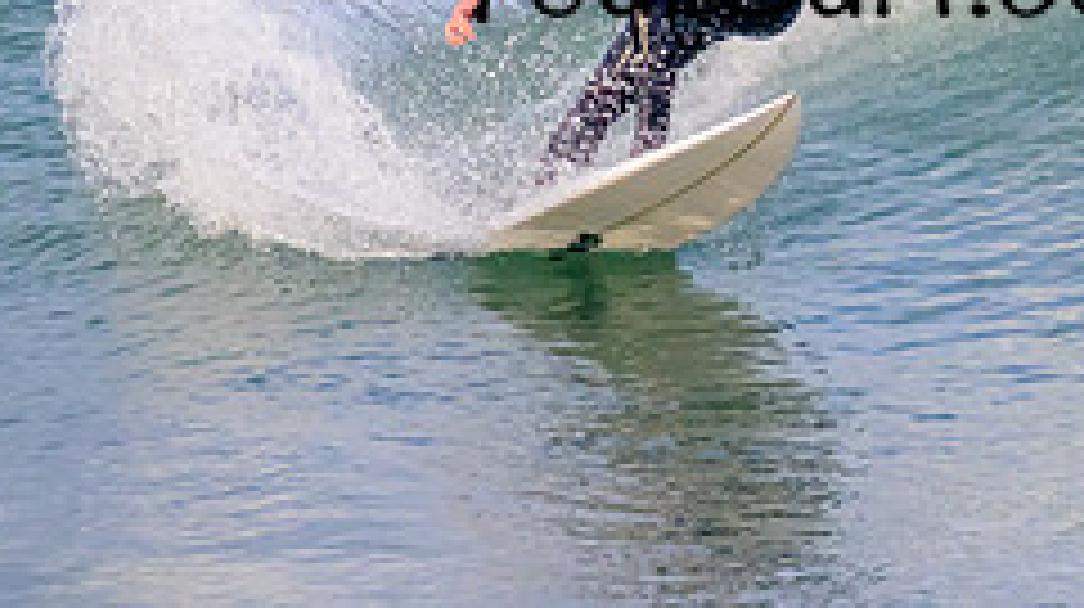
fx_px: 60559
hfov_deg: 1.0
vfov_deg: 0.6
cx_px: 918
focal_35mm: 2109
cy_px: -88
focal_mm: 800
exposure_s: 1/2000
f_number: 11
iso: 4000
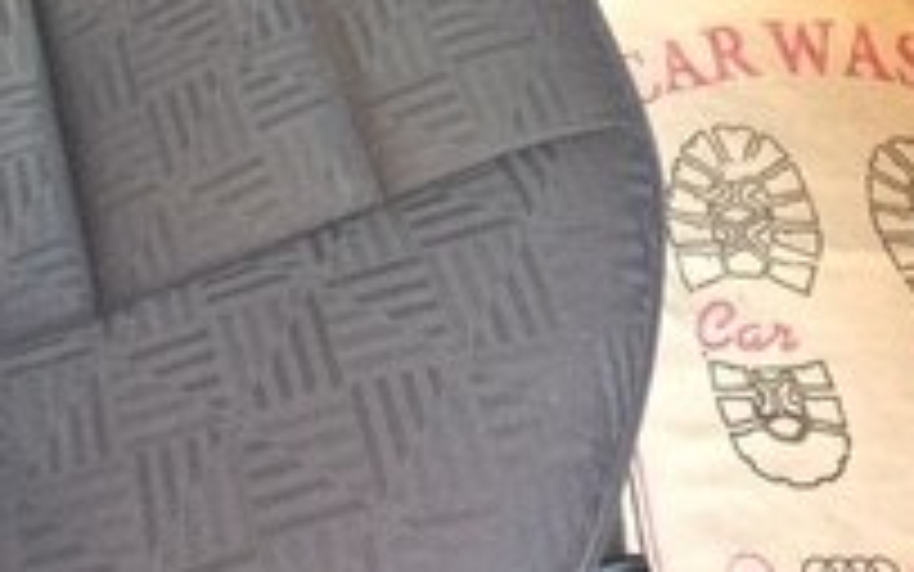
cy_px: -360
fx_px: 1869
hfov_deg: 27.1
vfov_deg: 15.6
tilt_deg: -41.0
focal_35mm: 75
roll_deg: +0.7
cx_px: 216
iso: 64
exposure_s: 1/33
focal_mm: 4.15
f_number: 2.2
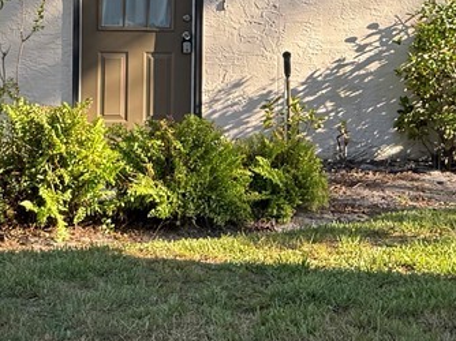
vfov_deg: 12.6
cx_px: 150
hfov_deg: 17.1
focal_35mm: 115
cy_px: -41
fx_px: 1514
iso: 80
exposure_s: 1/966
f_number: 1.78
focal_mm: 6.76
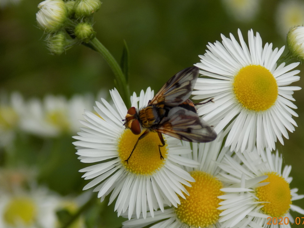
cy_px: 121
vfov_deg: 11.0
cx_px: 167
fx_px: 1185
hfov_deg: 14.6
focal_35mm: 135
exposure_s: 1/250
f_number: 4.8
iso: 80
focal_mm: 20.9
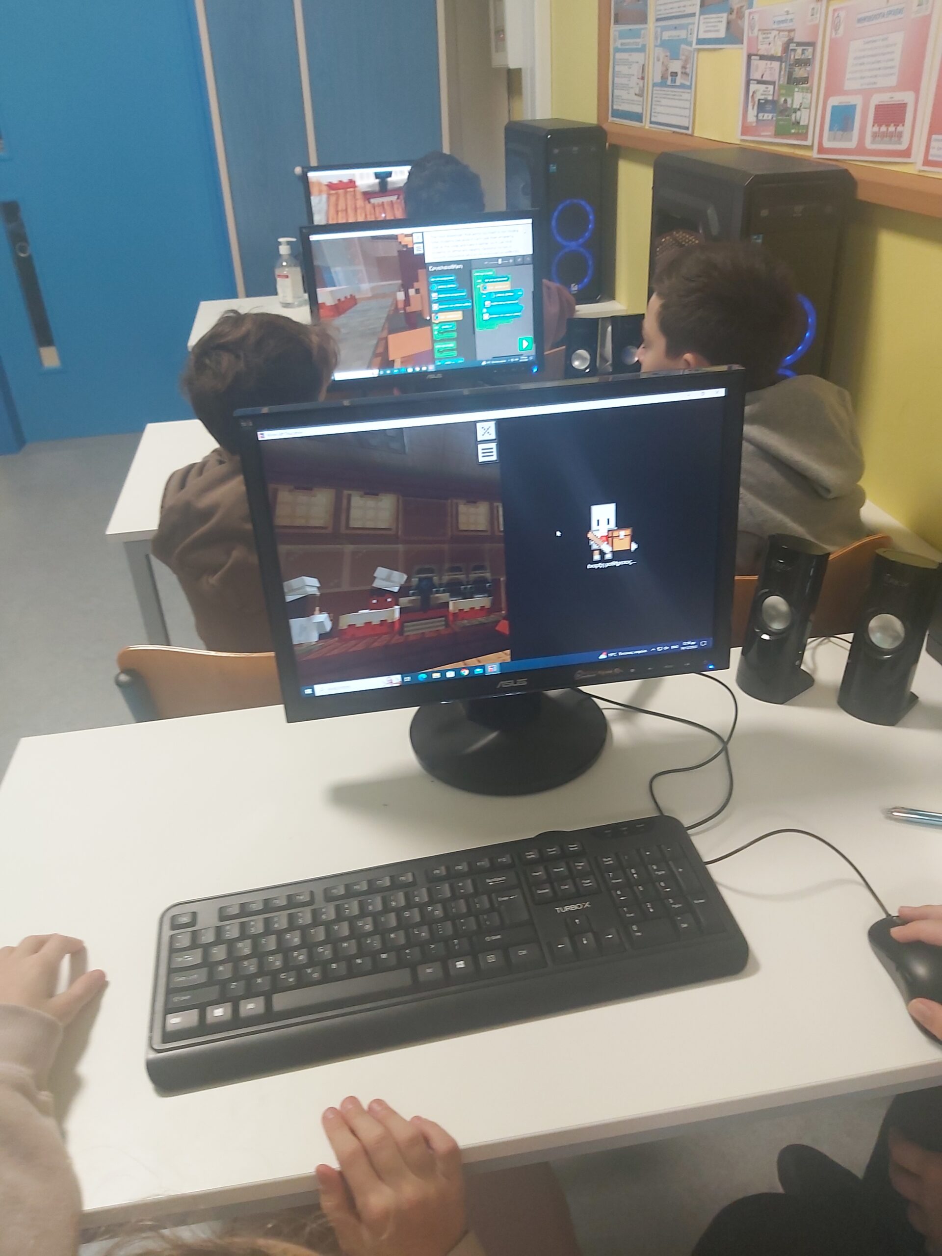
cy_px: 628
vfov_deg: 67.3
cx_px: 471
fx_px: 943
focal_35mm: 26
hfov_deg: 53.1
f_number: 1.7
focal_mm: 3.92
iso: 200
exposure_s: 1/33
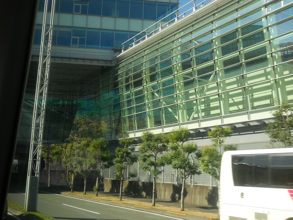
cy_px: 110
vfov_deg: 35.1
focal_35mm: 41
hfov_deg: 45.8
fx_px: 347
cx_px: 146
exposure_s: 1/250
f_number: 3.1
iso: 80
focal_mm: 6.72
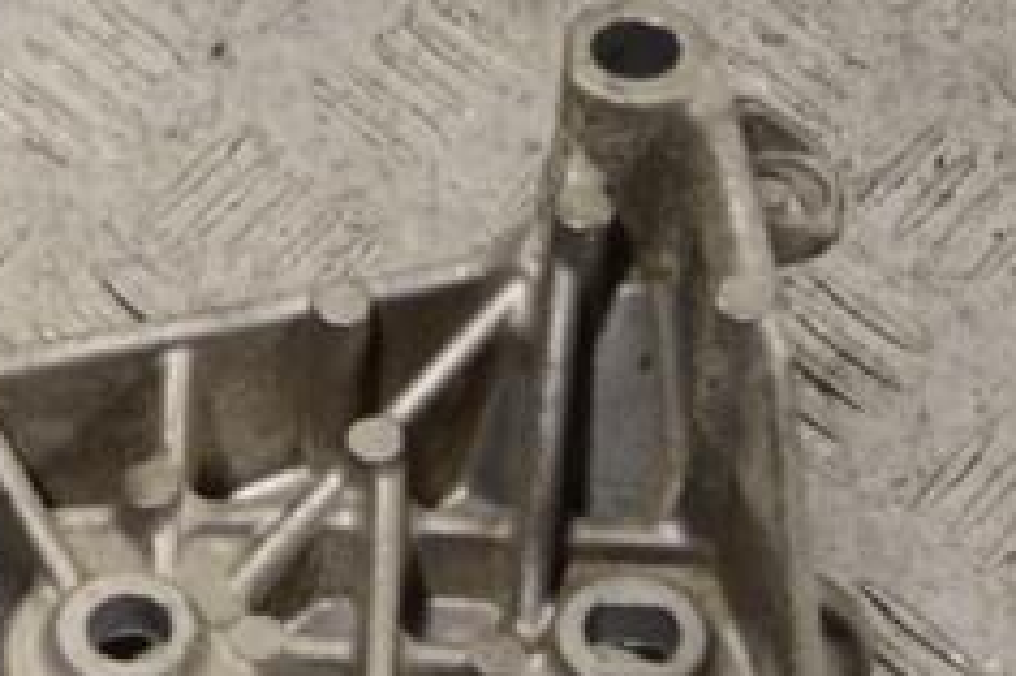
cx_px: -220
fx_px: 3441
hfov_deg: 16.1
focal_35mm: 122
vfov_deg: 11.2
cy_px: 482
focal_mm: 32
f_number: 4.8
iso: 100
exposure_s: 1/30
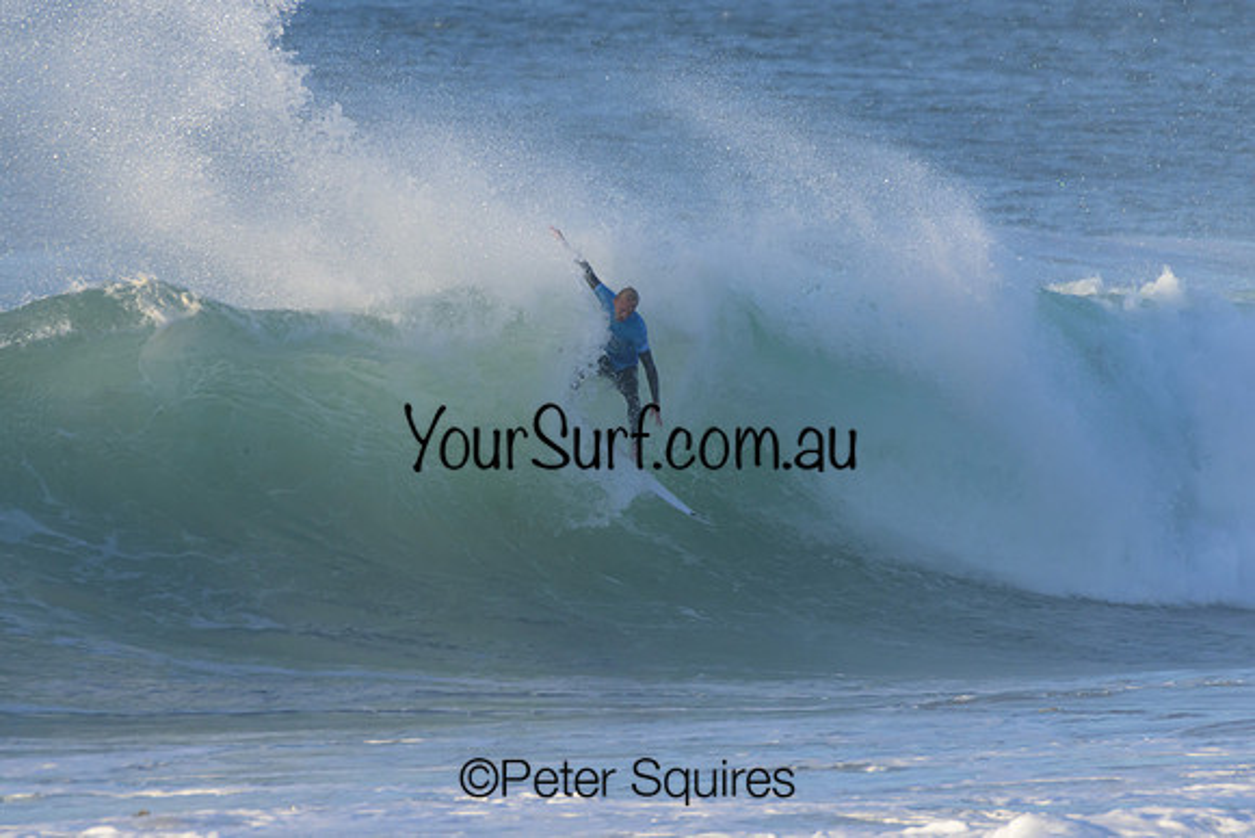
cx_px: 628
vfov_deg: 1.4
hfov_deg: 2.1
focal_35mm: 1000
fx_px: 34868
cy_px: 419
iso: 2200
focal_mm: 1000
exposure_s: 1/1600
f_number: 11
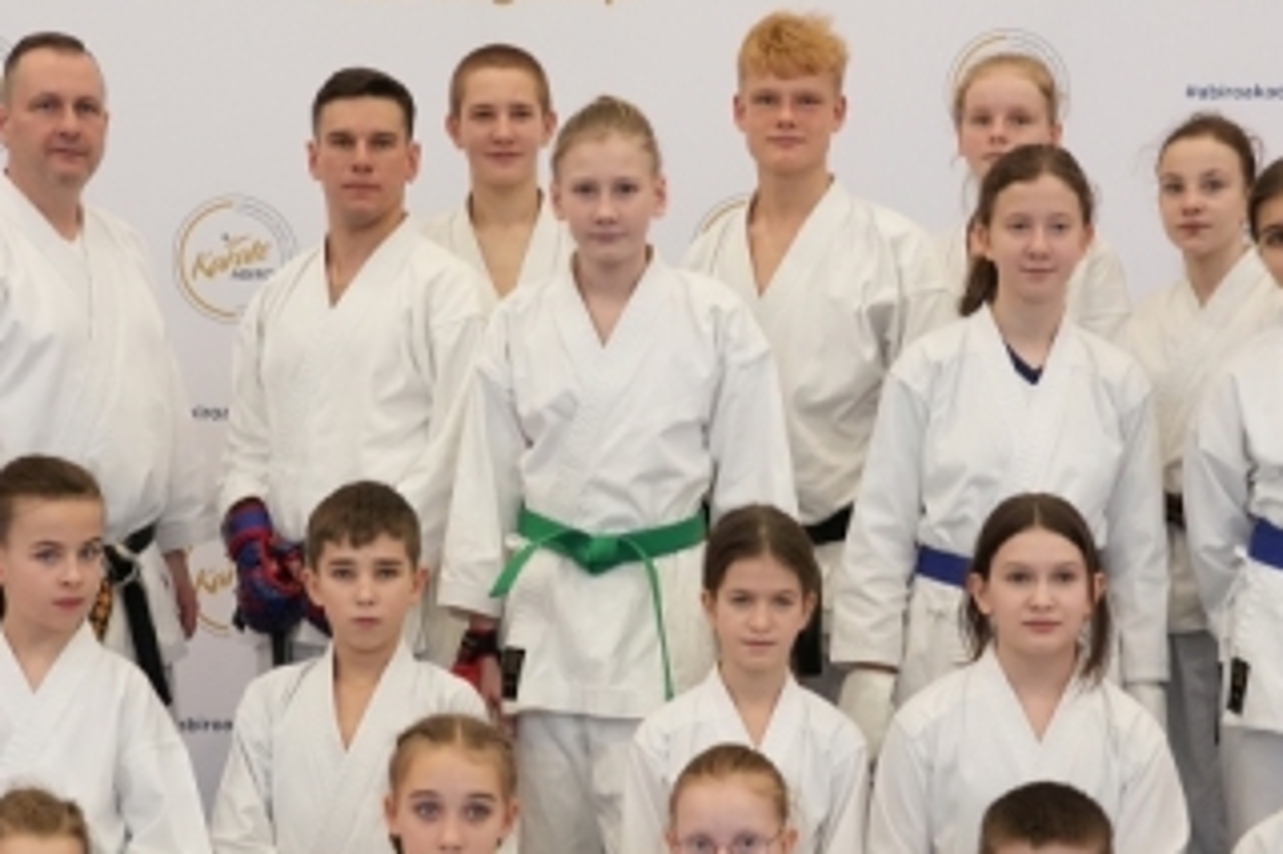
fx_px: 2671
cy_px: 499
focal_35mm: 75
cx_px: 629
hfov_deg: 27.0
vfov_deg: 18.1
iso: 3200
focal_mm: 30
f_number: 4
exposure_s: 1/800
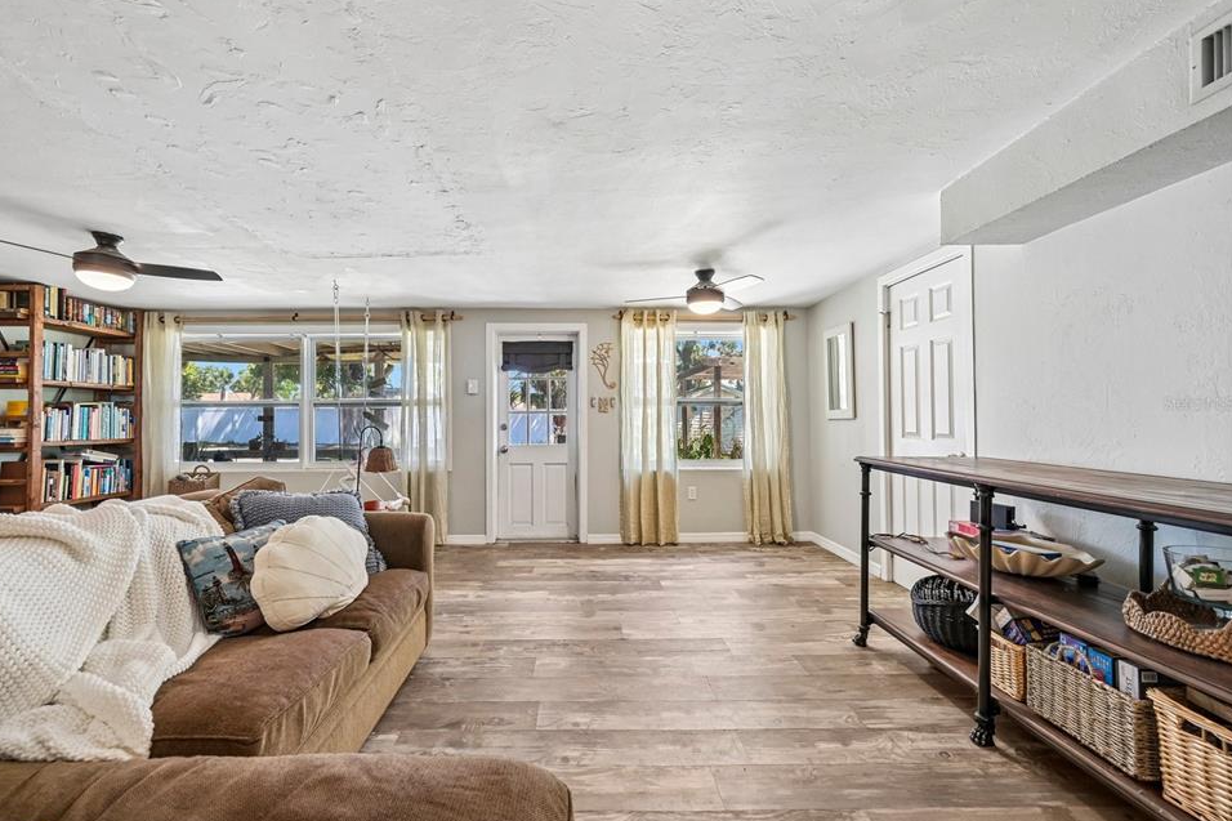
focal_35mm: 15
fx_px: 513
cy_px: 403
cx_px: 577
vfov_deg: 77.3
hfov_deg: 100.3
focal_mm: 14
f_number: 8
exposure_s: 1/13
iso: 400
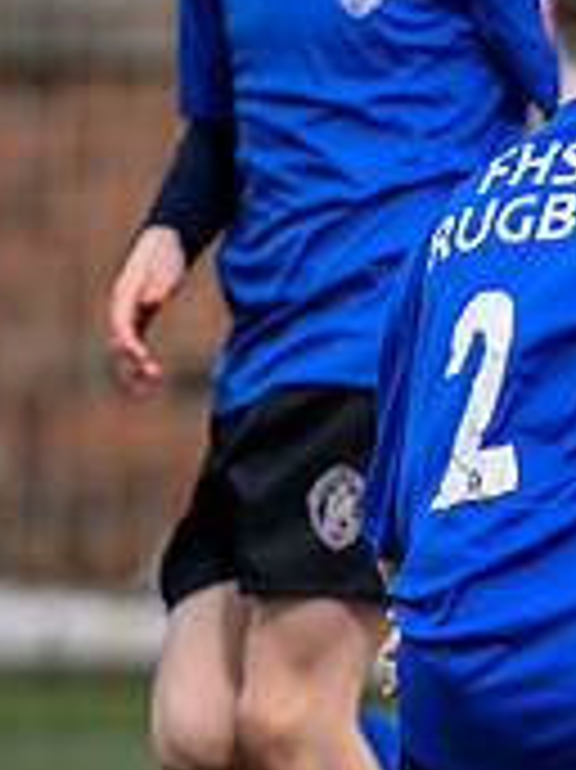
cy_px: 531
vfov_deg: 1.0
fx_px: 45472
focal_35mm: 2047
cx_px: 1298
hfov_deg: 0.7
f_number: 3.5
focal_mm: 400
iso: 500
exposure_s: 1/2000
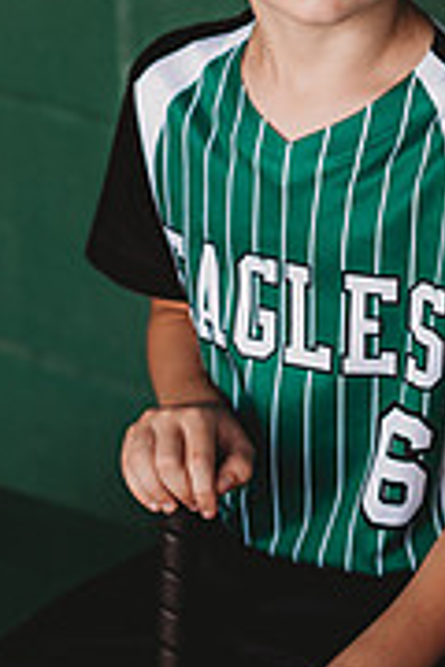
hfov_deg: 6.5
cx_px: 297
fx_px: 3931
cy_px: 67
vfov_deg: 9.7
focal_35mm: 212
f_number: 2.8
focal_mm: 85
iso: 320
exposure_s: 1/400
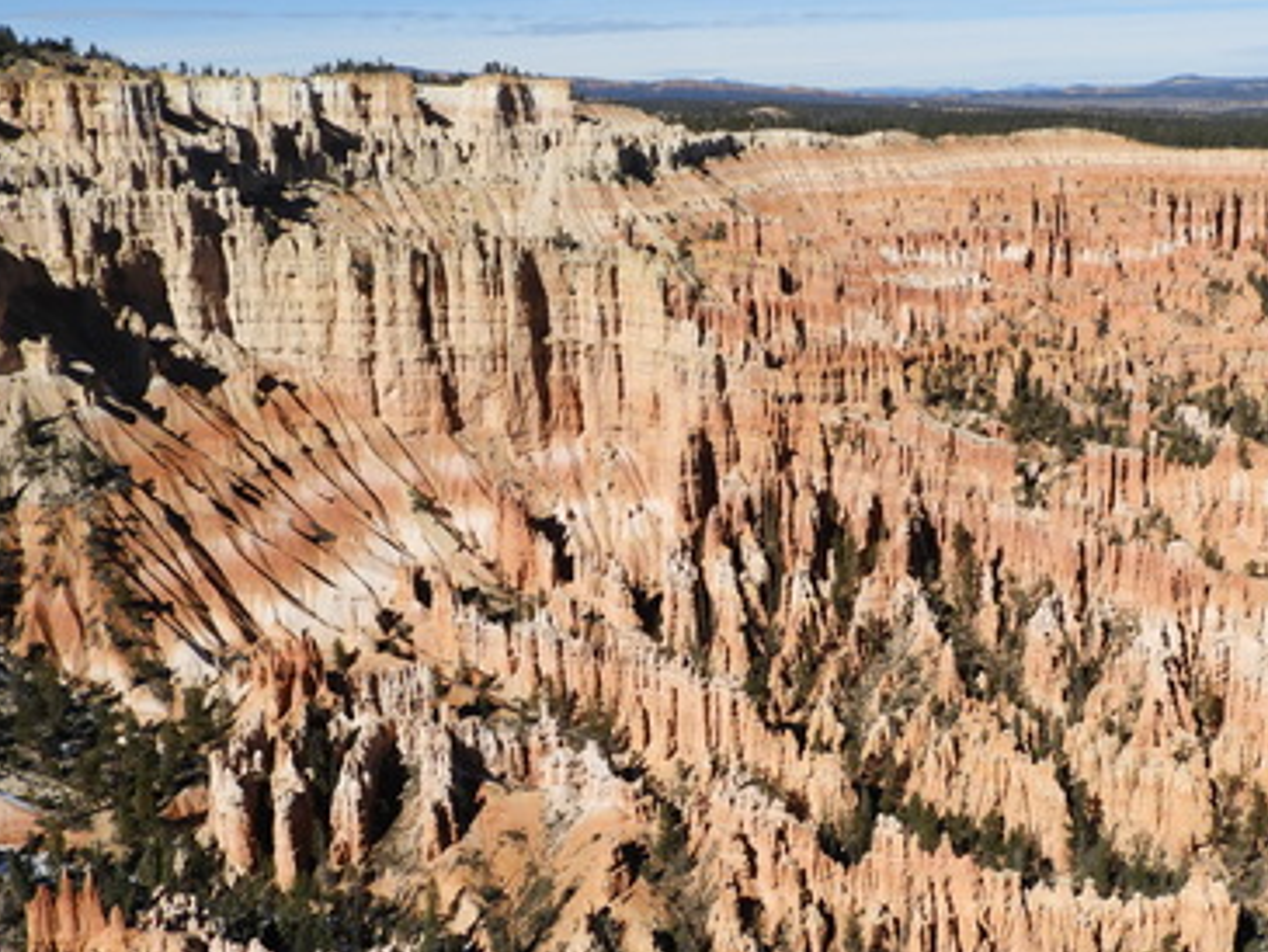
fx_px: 1686
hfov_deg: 41.0
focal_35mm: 46
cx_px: 757
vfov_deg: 31.4
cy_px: 580
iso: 100
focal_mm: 5.4
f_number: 4
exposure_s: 1/1600
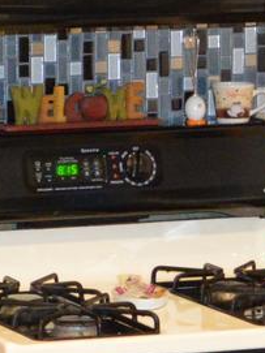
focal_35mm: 218
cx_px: -281
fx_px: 2227
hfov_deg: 6.6
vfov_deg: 9.1
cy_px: 233
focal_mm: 20
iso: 1800
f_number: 3.8
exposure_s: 1/60
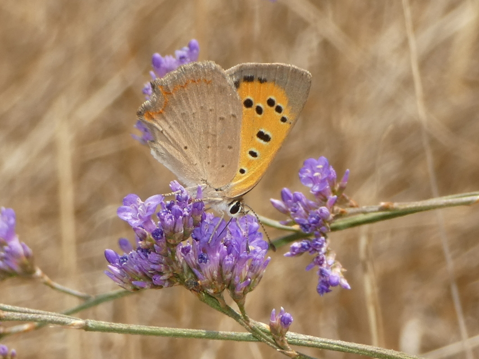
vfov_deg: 10.3
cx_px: 240
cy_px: 180
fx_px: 1993
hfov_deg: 13.7
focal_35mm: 144
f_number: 5.3
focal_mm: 25.8
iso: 80
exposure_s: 1/160
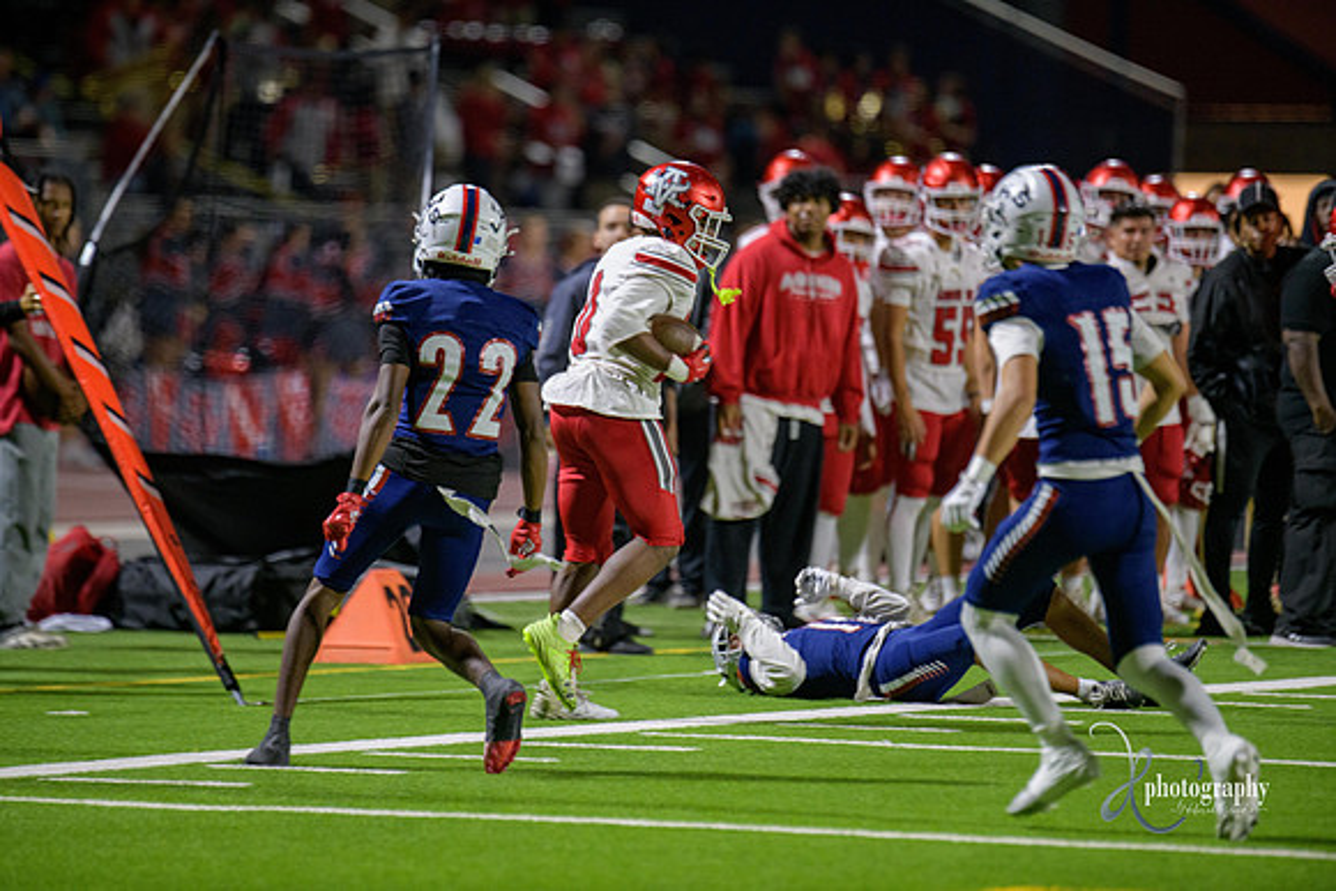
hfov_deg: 6.9
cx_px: 668
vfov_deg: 4.6
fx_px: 11135
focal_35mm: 300
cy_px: 446
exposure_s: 1/250
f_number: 2.8
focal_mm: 300
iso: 2000
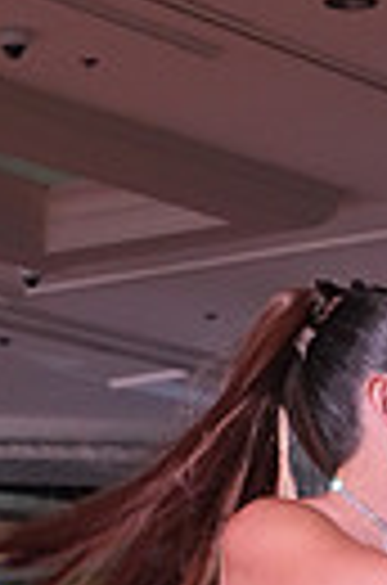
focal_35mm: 197
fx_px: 3193
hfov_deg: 6.7
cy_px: 954
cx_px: 776
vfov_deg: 10.0
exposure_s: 1/200
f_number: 6.3
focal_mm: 44
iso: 4000
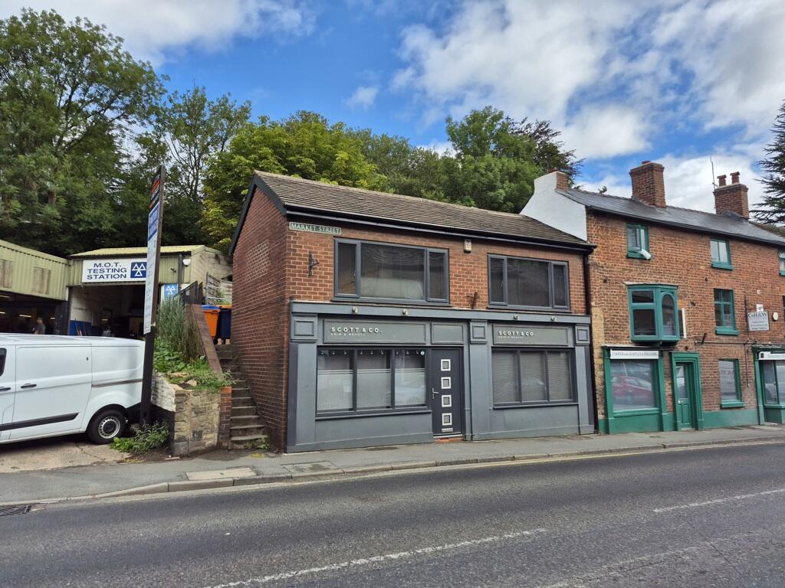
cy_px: 294
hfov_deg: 73.9
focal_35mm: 23
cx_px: 392
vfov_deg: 58.9
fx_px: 522
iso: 25
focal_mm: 5.4
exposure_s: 1/1112
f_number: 1.8
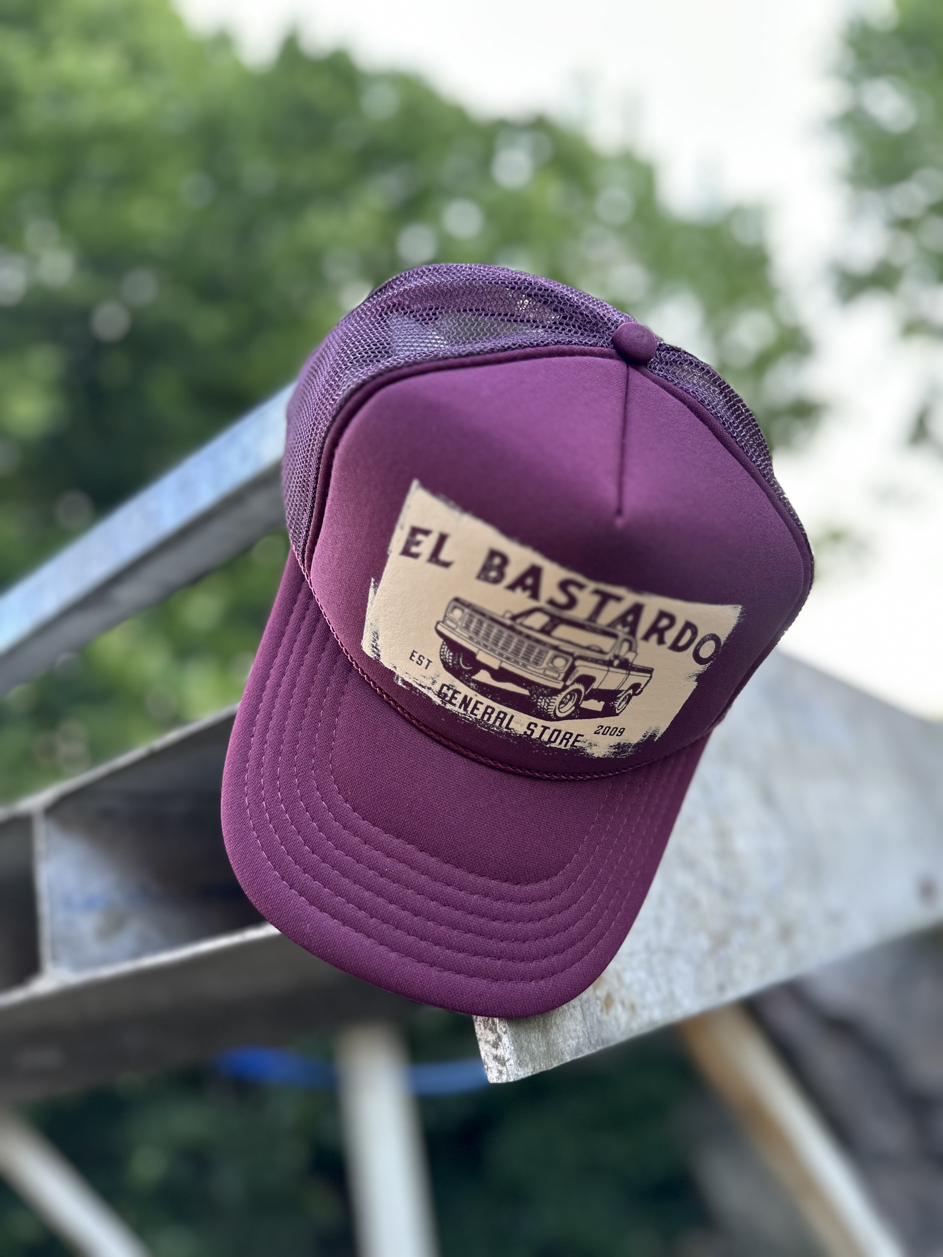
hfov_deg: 56.8
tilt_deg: +21.1
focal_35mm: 24
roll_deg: +10.9
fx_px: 872
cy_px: 628
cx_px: 472
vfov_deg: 71.6
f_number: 1.78
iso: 125
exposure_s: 1/121
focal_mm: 6.86
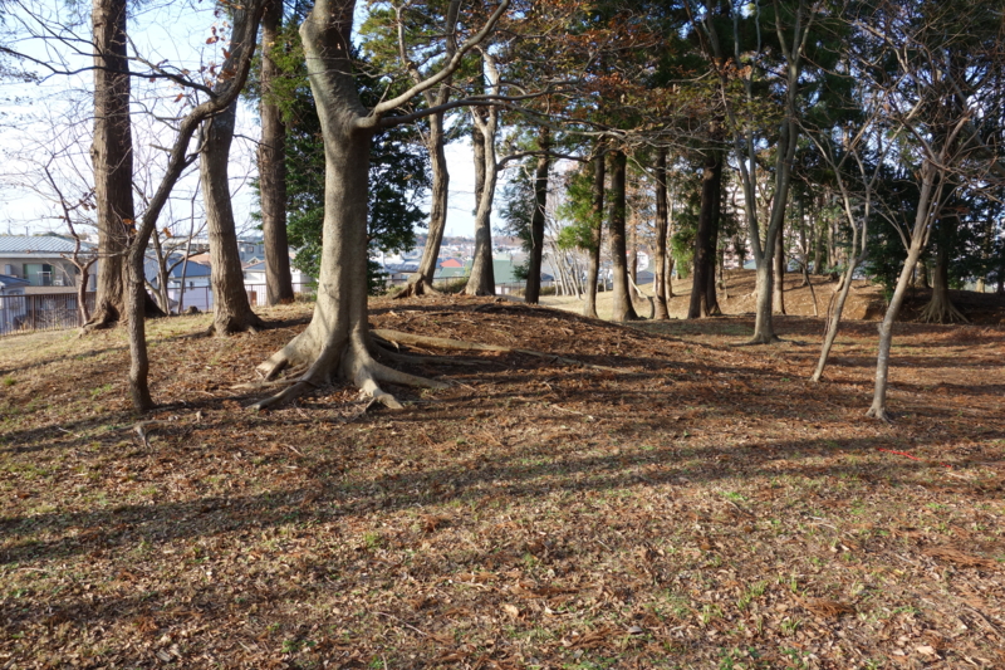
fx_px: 781
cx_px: 502
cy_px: 335
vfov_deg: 46.4
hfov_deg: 65.5
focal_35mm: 28
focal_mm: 10.4
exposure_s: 1/125
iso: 160
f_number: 5.6
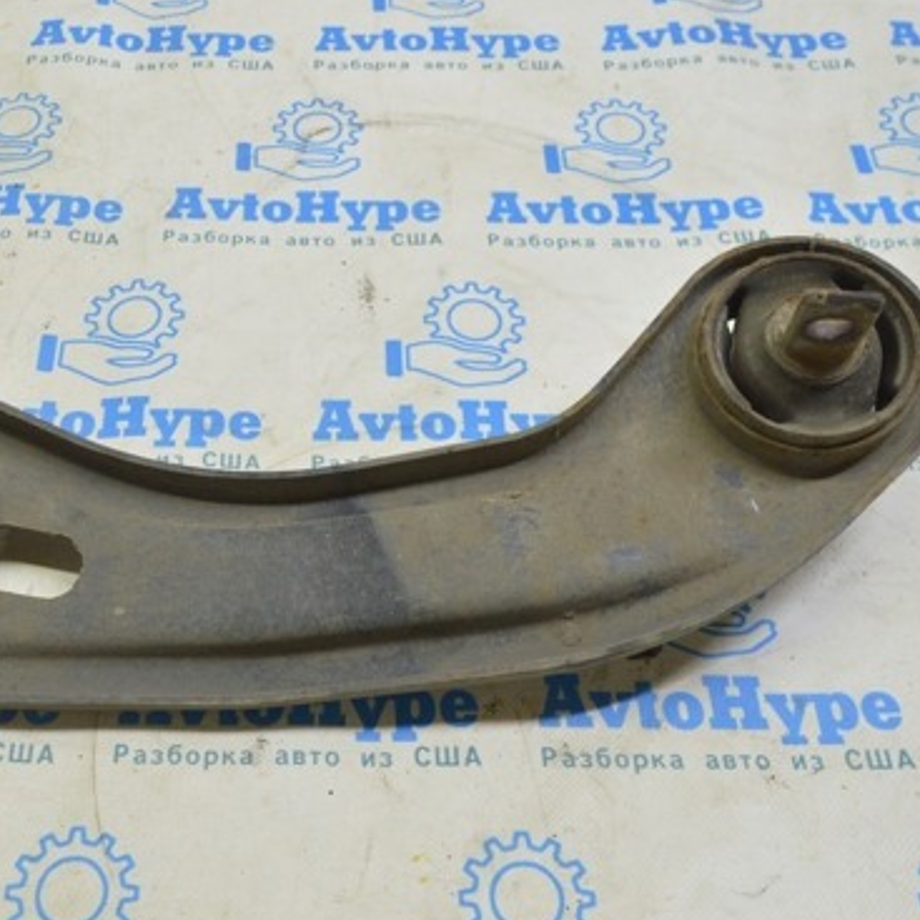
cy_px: 465
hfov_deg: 41.0
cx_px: 261
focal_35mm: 40
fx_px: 1203
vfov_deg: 41.9
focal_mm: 18
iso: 400
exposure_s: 1/20
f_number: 5.6
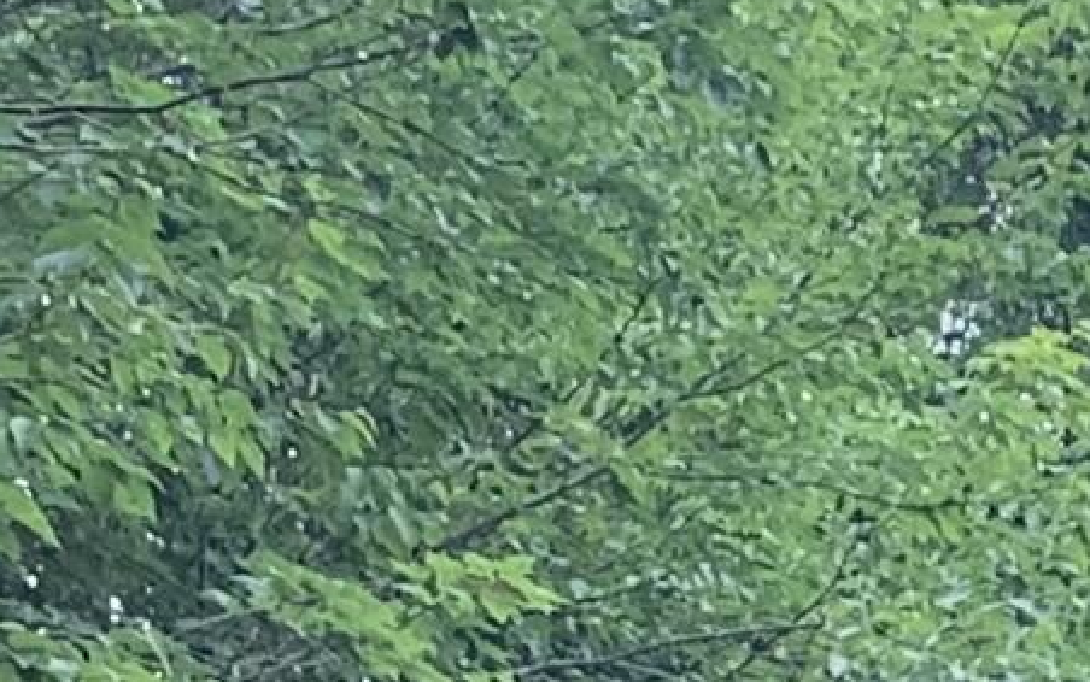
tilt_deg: +2.8
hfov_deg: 9.4
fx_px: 6479
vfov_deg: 5.5
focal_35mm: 218
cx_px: 1565
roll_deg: +1.9
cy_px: 2275
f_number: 2.4
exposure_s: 1/120
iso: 32
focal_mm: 3.3
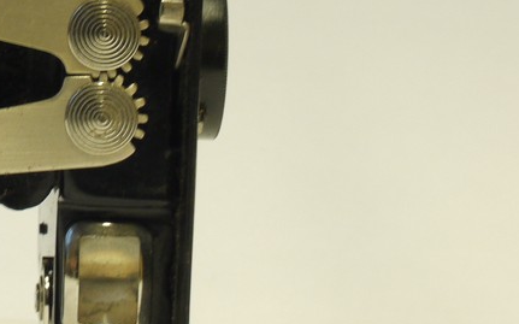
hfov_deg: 11.6
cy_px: 20
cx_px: -138
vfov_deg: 7.4
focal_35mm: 177
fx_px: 2503
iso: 400
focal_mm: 30
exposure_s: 1/10
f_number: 9
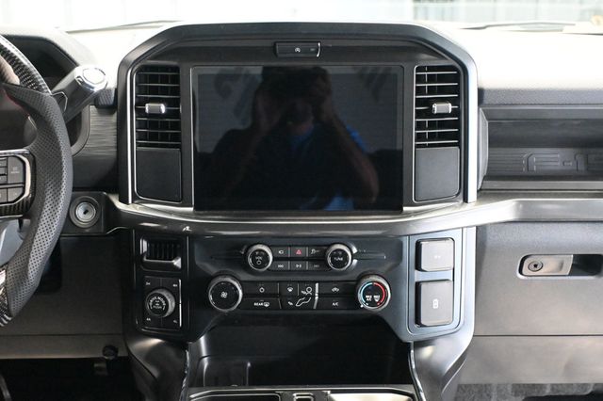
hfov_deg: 36.0
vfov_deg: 24.4
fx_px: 929
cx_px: 302
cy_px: 200
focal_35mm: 56
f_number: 5.3
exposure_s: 1/13
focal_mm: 37
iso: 12800
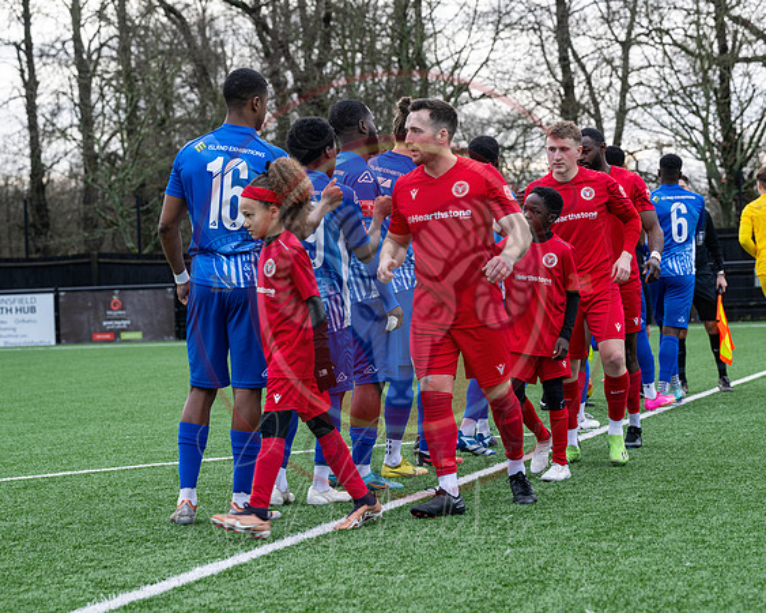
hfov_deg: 19.1
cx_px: 416
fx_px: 2272
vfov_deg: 15.4
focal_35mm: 100
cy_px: 306
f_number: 5
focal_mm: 89
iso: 250
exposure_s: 1/250
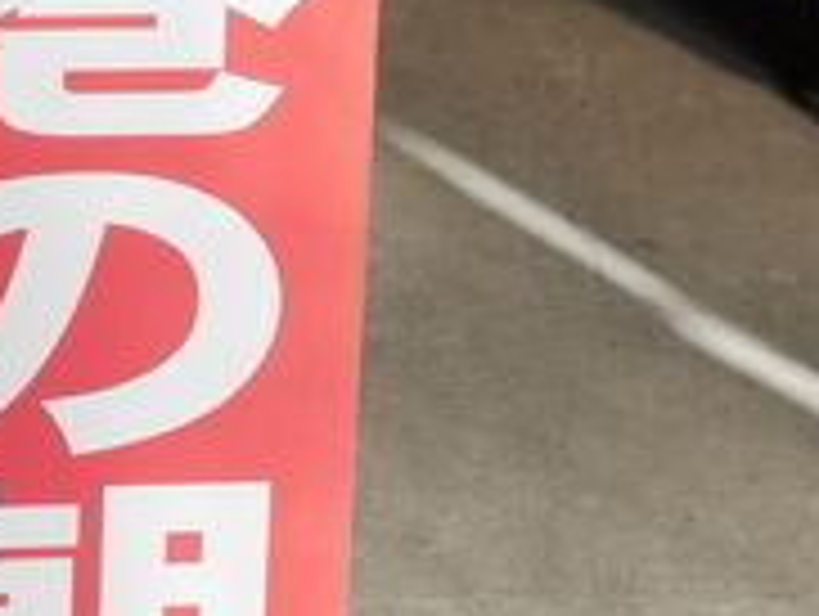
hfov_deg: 12.7
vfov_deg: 9.8
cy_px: 387
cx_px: -142
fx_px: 3601
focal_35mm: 152
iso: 200
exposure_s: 1/320
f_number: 5.6
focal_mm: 17
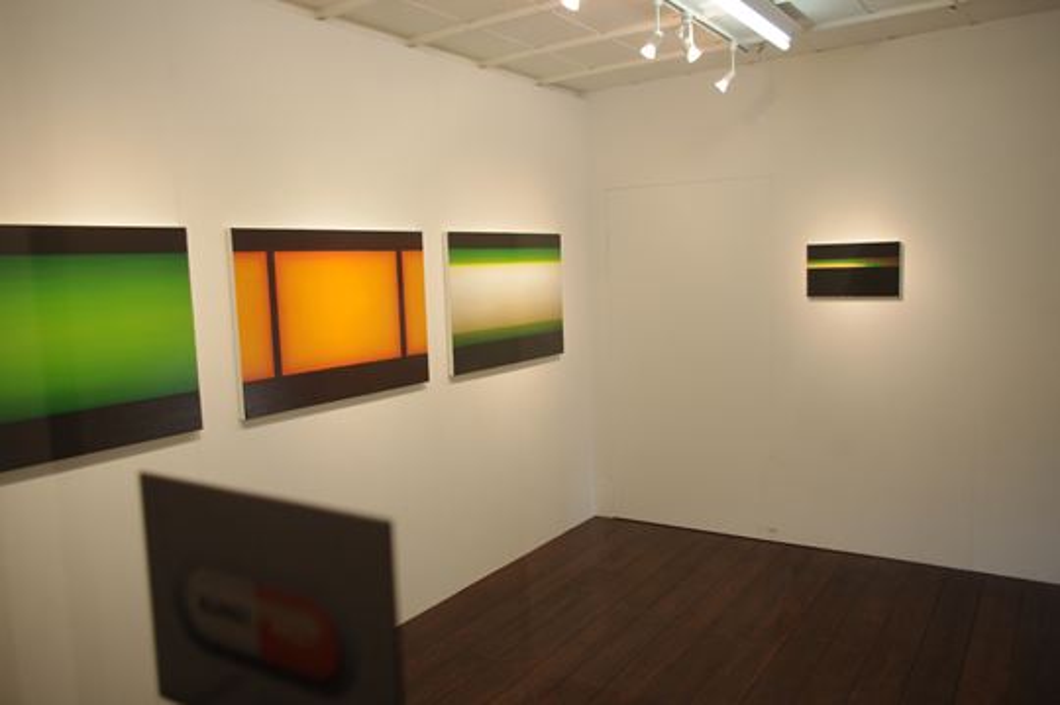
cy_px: 352
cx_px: 530
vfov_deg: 47.8
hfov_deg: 67.4
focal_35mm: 27
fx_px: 794
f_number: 3.5
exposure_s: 1/125
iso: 400
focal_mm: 18
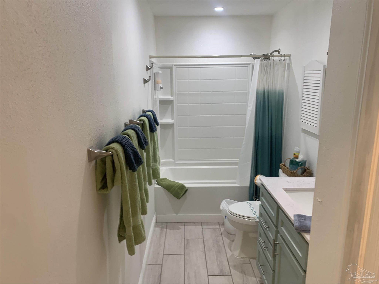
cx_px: 190
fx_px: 285
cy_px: 142
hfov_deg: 67.3
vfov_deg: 53.1
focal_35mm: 26
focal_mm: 4.25
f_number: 1.8
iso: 64
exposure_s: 1/60
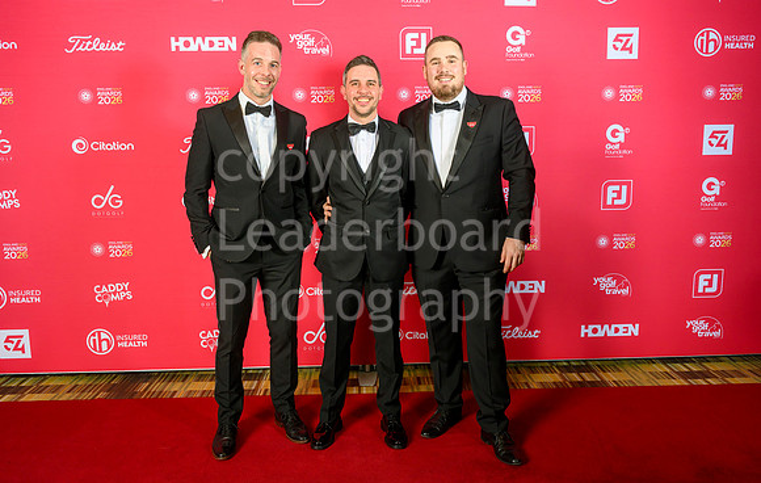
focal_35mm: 30
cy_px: 217
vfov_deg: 41.7
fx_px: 633
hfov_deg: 62.0
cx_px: 384
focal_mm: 27.5
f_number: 7.1
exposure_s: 1/160
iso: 250
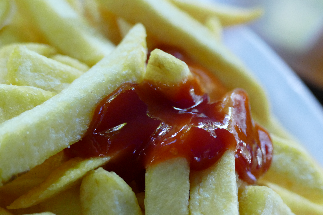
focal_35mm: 85
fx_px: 763
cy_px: 112
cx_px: 170
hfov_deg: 23.9
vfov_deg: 16.1
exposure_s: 1/60
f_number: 3.7
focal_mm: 26.91
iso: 1600
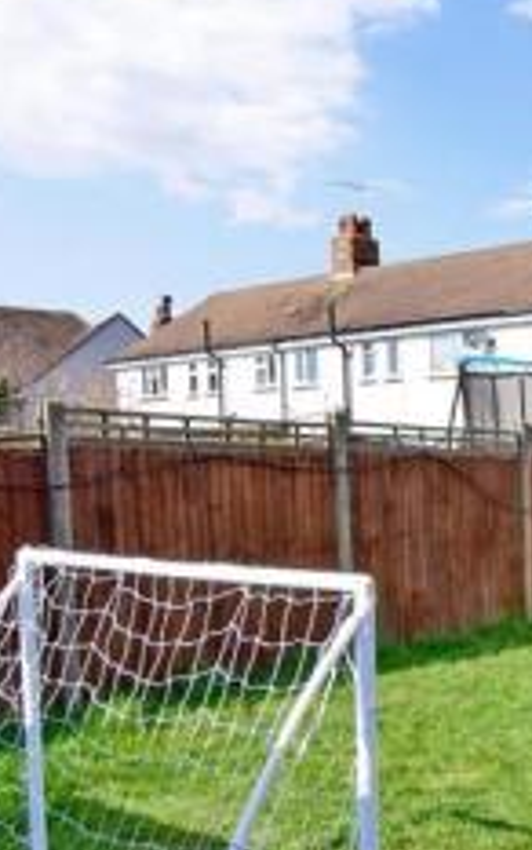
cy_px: 567
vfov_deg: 45.5
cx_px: 820
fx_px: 996
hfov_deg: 23.3
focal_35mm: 43
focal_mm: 10
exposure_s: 1/500
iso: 400
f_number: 13
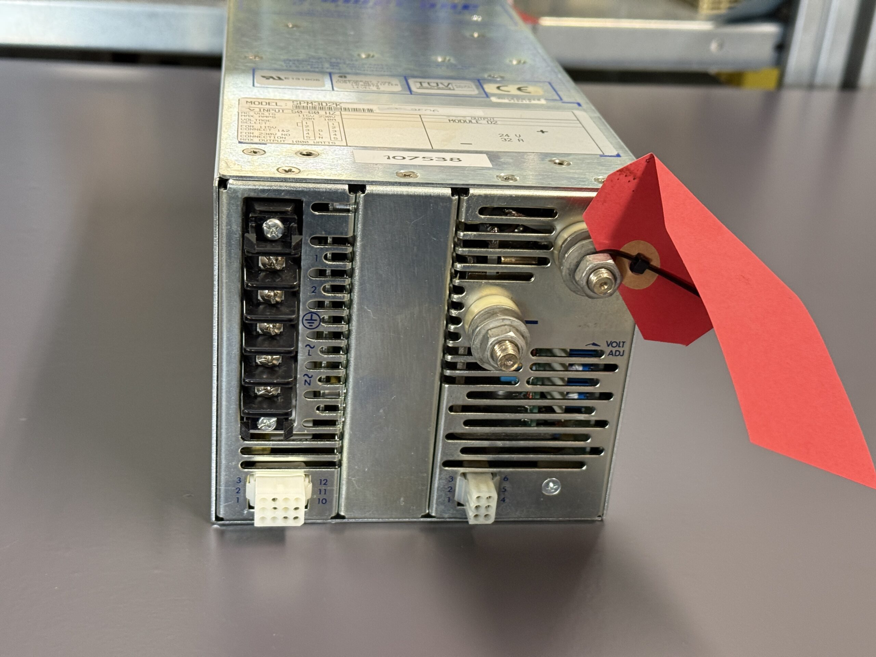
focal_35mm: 48
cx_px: 438
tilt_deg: -26.6
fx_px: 1215
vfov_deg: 30.3
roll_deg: -5.0
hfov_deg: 39.7
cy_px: 328
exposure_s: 1/33
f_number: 1.78
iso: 200
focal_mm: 6.76
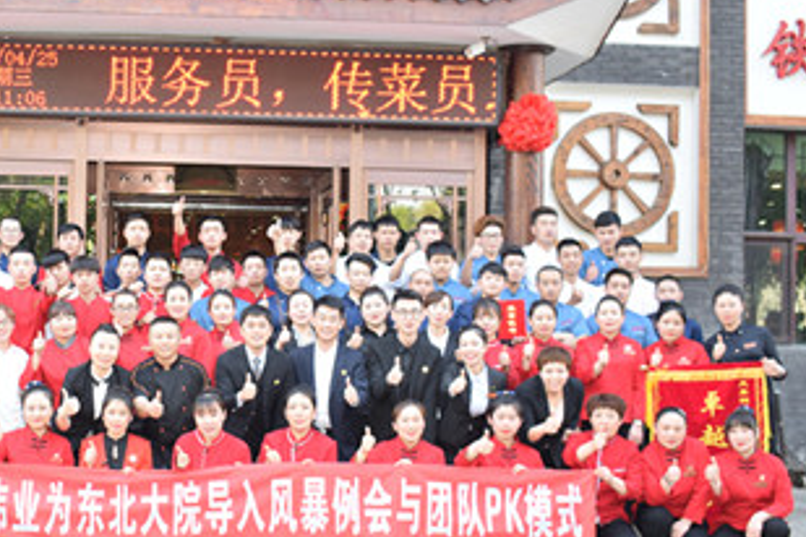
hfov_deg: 34.9
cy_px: 291
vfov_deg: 24.3
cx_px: 188
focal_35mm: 56
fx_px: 1249
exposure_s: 1/200
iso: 800
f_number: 5
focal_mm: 23
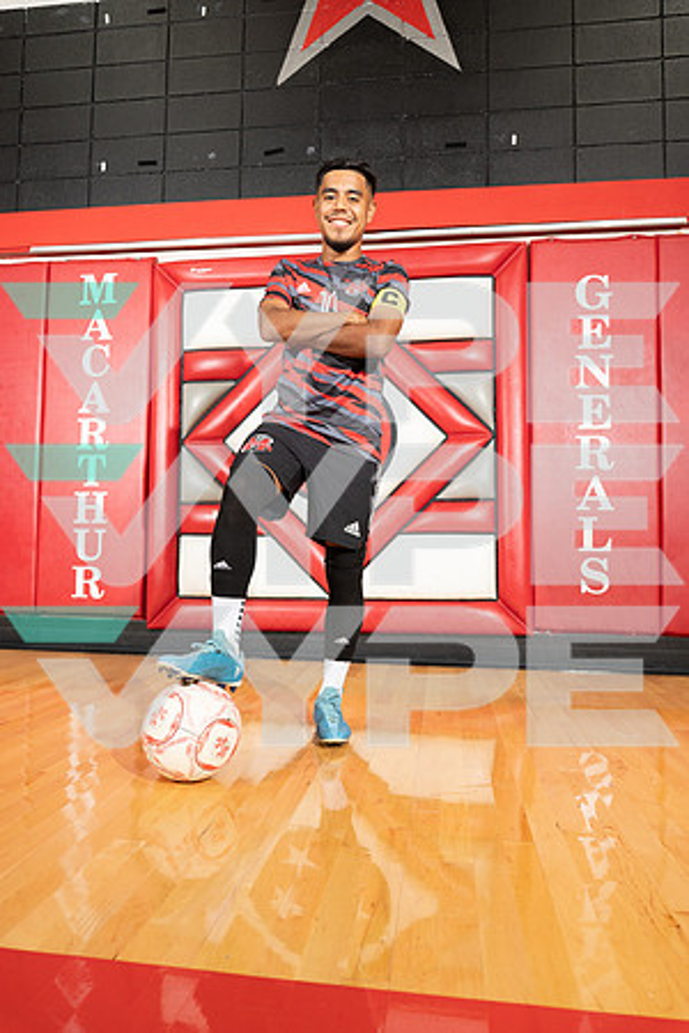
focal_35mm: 25
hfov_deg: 51.3
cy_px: 516
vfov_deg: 71.5
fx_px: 718
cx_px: 344
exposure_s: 1/250
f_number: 4
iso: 1000
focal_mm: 25
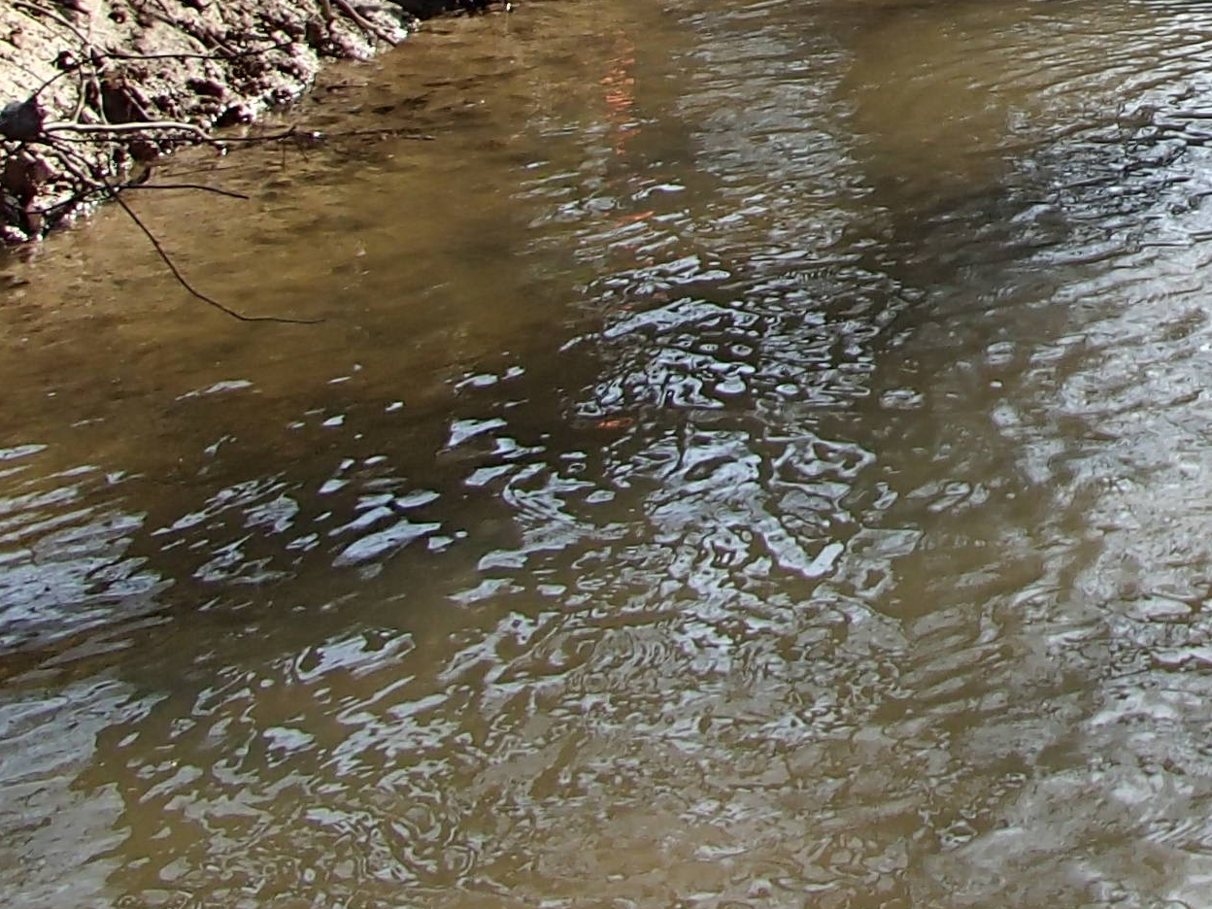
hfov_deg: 20.7
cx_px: 1410
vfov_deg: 15.6
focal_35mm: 89
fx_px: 3116
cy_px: -347
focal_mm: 5
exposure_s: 1/250
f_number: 3.9
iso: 100
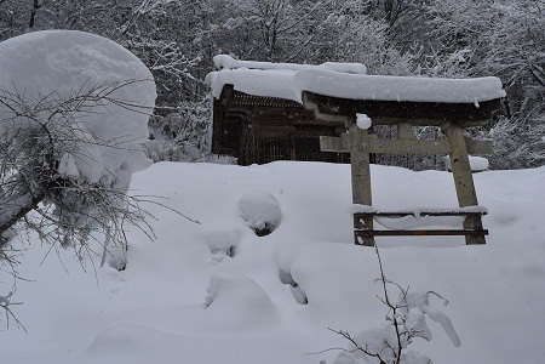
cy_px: 182
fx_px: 522
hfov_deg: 55.1
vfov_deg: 38.4
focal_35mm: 34
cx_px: 272
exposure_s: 1/400
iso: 200
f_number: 10
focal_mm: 23
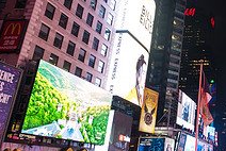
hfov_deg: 38.8
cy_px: 85
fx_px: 258
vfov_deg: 32.7
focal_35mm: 41
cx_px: 251
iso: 160
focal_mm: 10
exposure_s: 1/20
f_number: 5
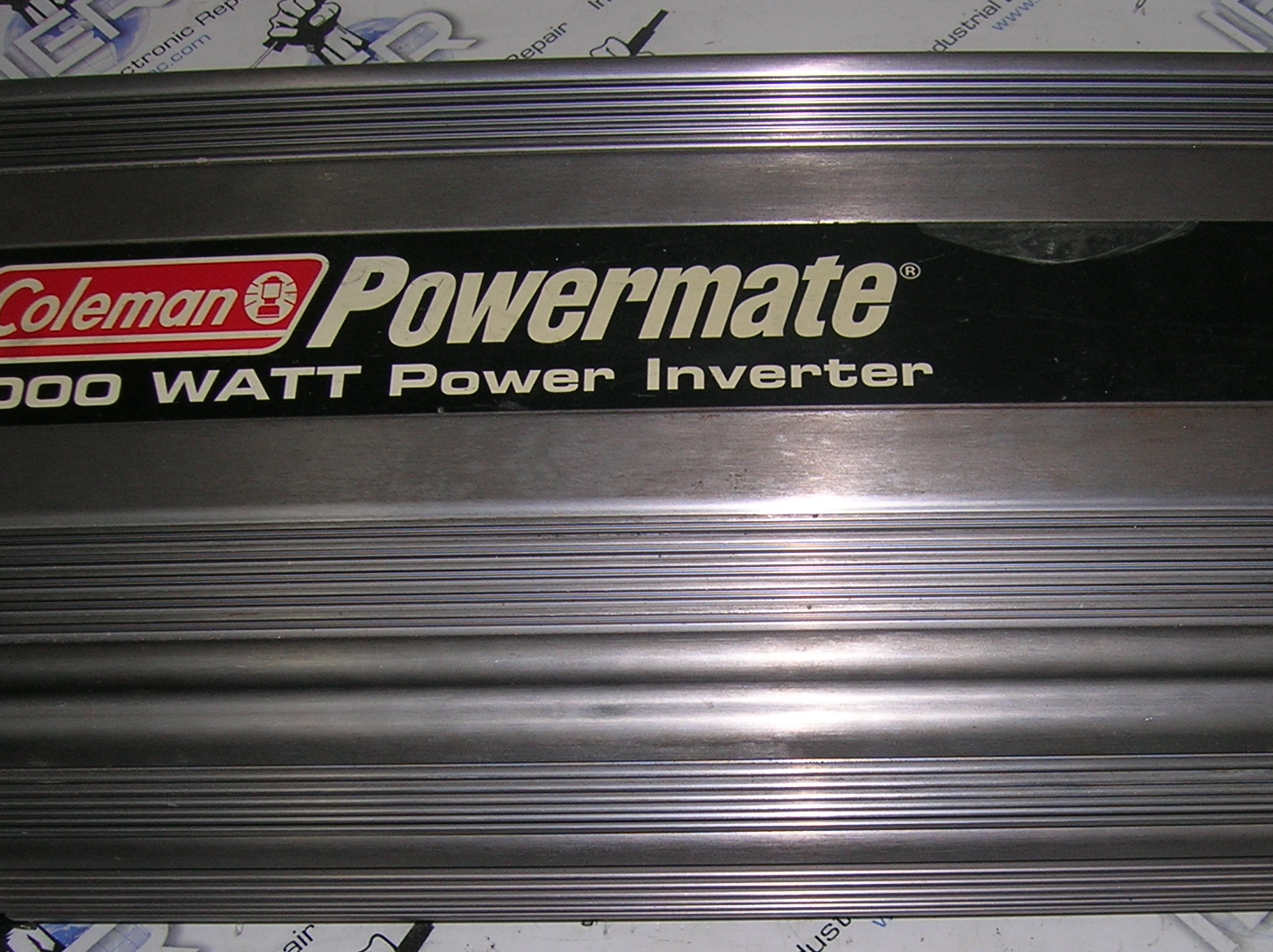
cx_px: 803
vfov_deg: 26.7
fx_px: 1984
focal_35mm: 54
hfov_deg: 35.4
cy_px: 676
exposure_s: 1/60.1
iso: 50
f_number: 2.9
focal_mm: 5.7
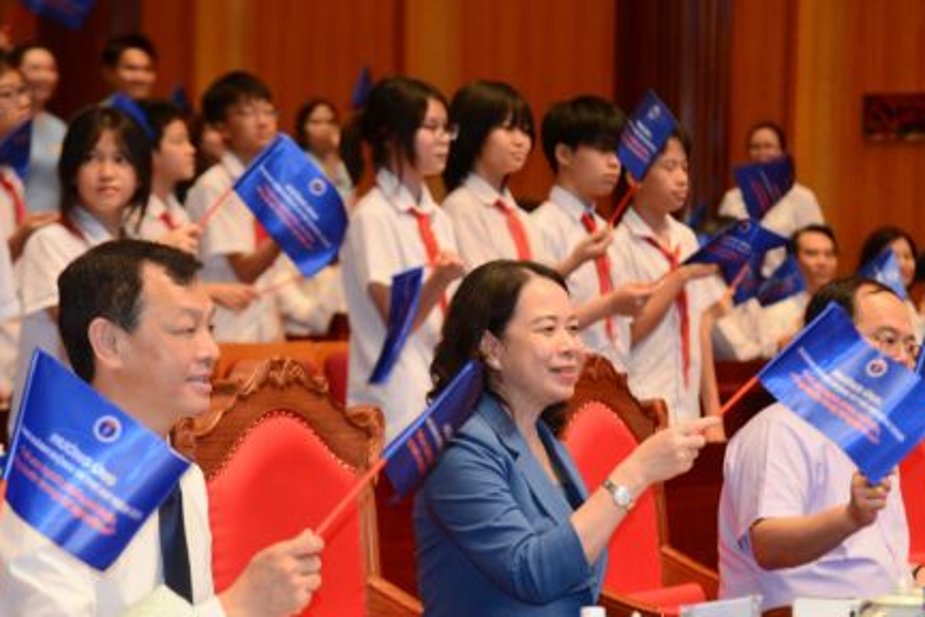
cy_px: 286
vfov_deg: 8.4
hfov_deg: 12.6
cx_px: 544
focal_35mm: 163
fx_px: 4188
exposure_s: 1/125
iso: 560
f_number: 4.5
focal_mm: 110
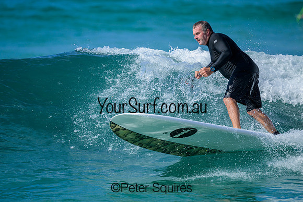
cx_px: 152
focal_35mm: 800
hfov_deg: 2.6
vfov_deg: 1.7
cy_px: 101
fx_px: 6735
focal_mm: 800
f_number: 6.3
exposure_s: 1/2000
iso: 250
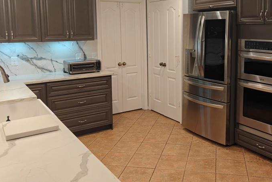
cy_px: 56
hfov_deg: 52.3
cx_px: 176
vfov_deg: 36.4
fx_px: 272
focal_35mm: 36
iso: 200
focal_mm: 6.06
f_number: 1.6
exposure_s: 1/120
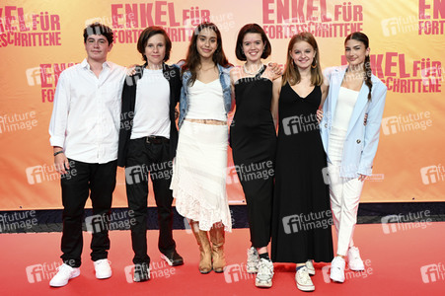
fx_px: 457
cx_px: 222
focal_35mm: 37
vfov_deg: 35.9
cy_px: 148
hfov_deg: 51.9
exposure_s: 1/160
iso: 1600
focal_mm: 37
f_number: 6.3
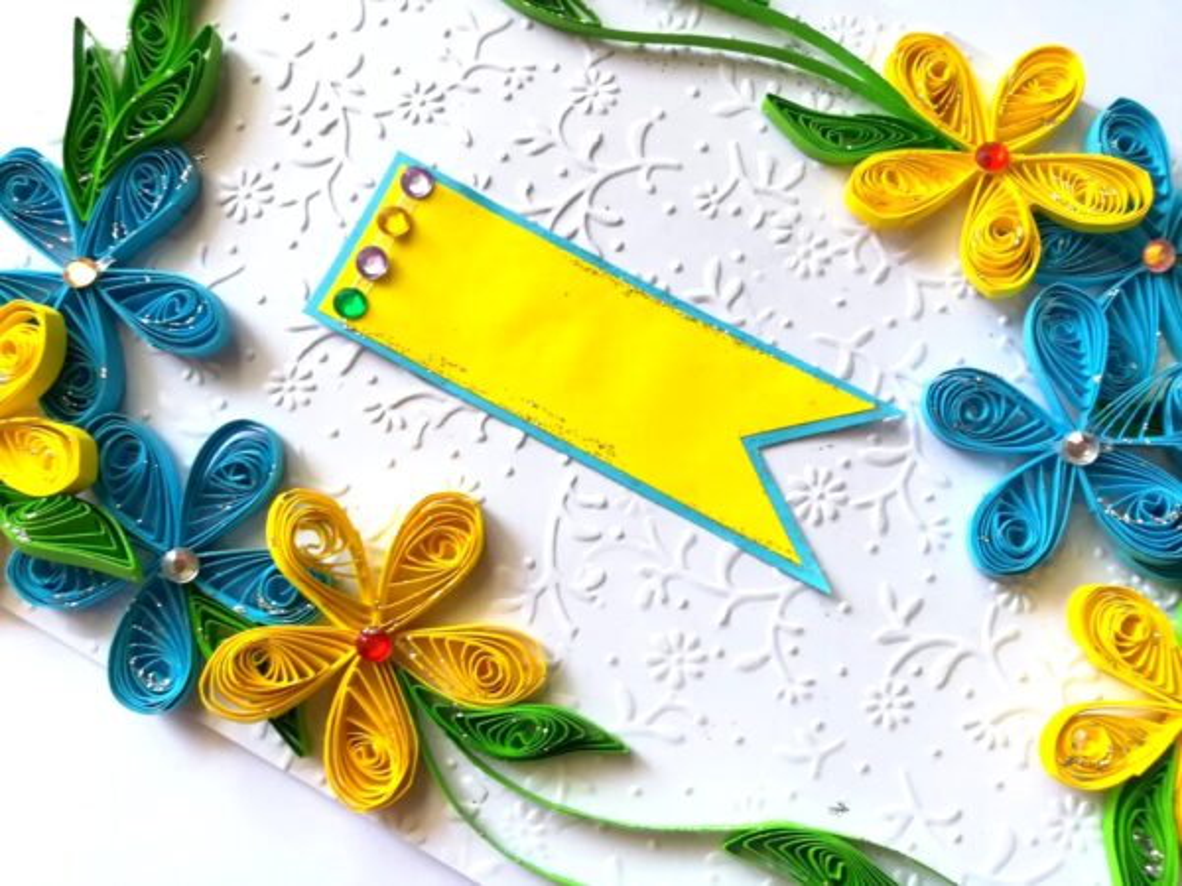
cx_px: 591
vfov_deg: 53.1
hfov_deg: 67.3
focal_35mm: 26
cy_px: 443
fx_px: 888
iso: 80
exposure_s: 1/60
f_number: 2.2
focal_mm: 3.83
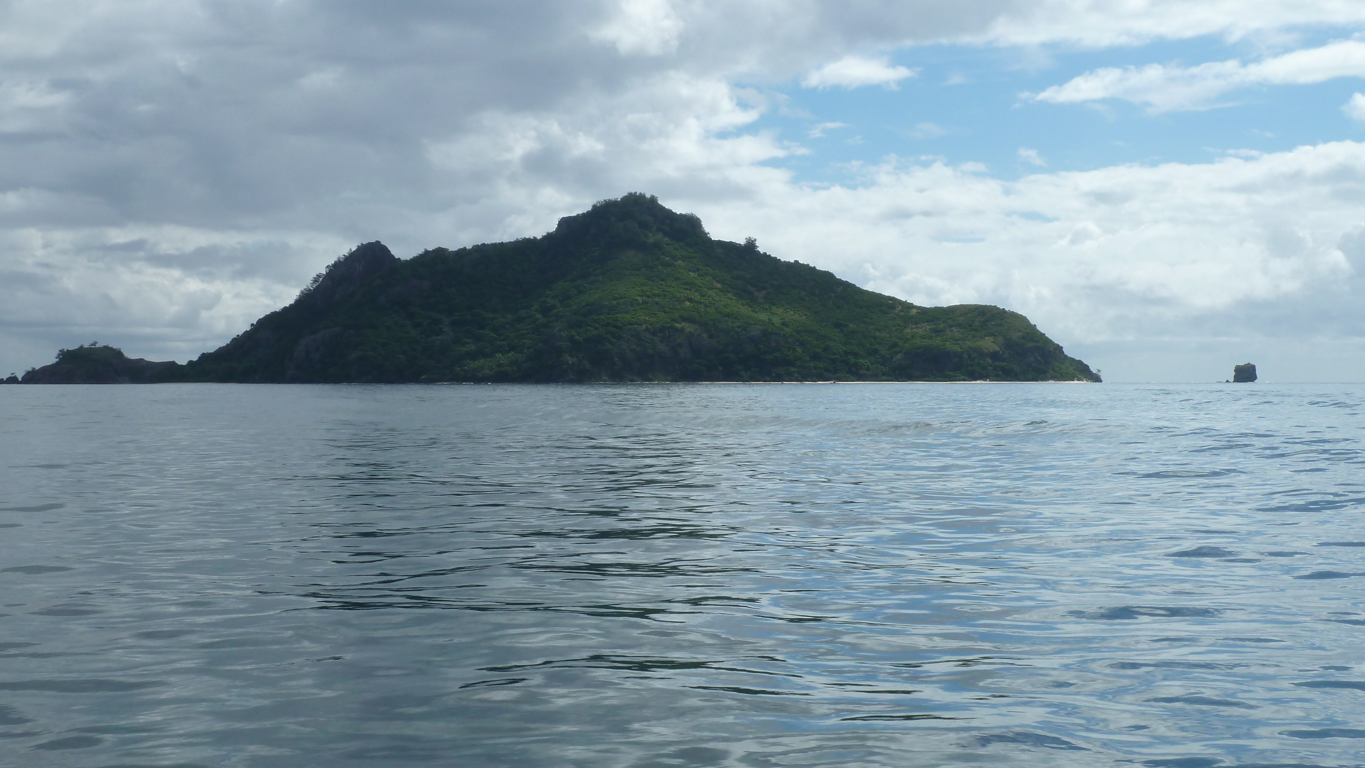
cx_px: 687
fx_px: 1918
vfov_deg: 22.6
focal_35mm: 53
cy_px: 463
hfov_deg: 39.2
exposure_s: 1/640
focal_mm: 7.9
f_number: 5.6
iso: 80
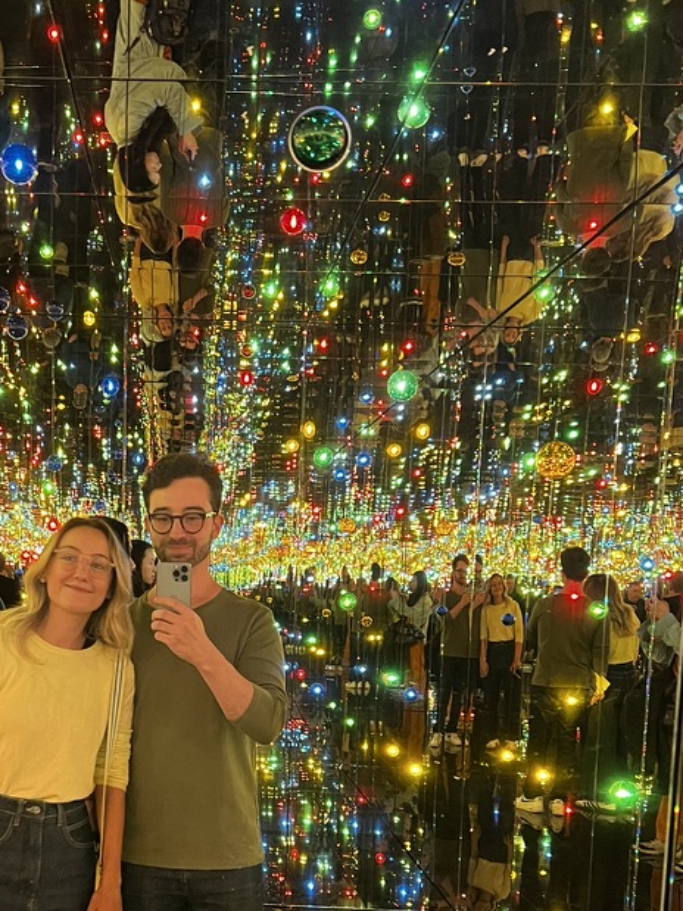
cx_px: 159
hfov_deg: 32.8
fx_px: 1132
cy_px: 698
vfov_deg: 42.3
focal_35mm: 43
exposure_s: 1/60
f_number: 1.5
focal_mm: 5.7
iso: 500
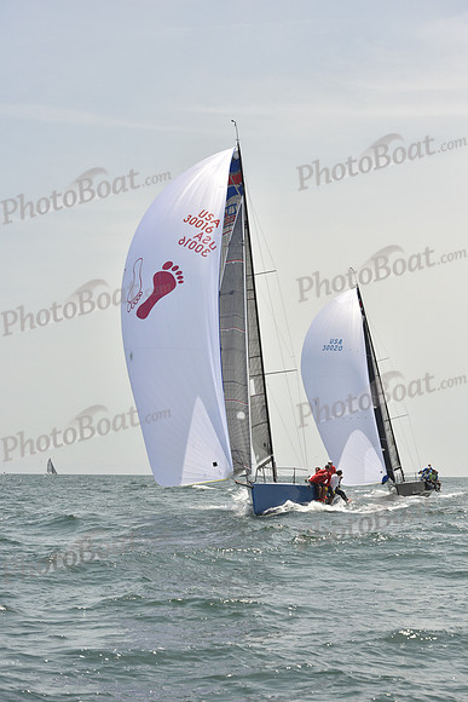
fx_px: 1364
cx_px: 234
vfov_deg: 28.8
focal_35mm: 70
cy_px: 351
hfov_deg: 19.5
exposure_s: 1/1600
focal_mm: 70
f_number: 9
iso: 400
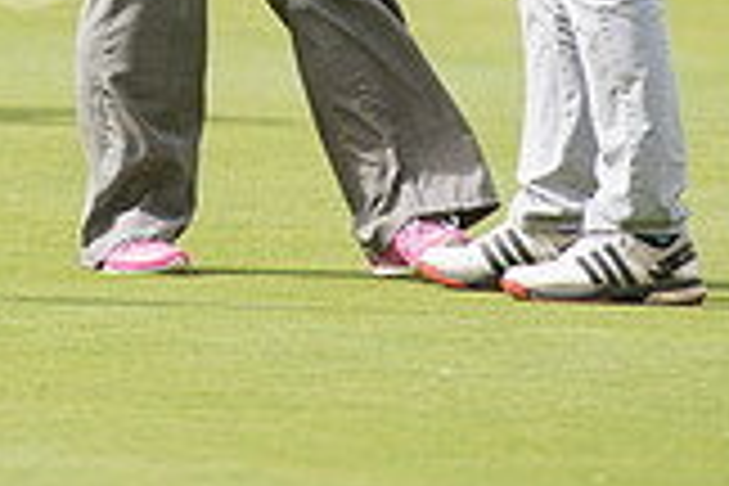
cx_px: 32
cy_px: -317
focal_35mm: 1076
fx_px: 21787
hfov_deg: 1.9
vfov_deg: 1.3
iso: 320
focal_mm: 300
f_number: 5.6
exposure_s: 1/2000
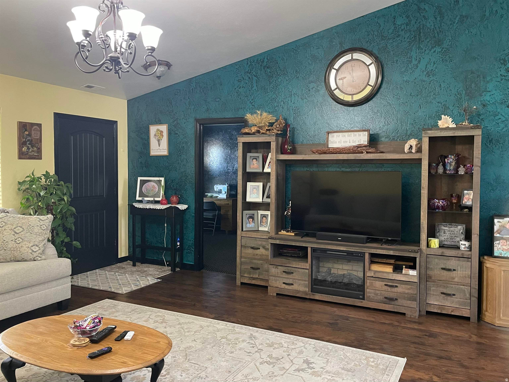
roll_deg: +0.0
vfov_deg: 53.1
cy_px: 191
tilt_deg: -0.7
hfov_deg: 67.3
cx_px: 254
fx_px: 382
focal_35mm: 26
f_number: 1.6
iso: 320
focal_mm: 4.2
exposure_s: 1/60
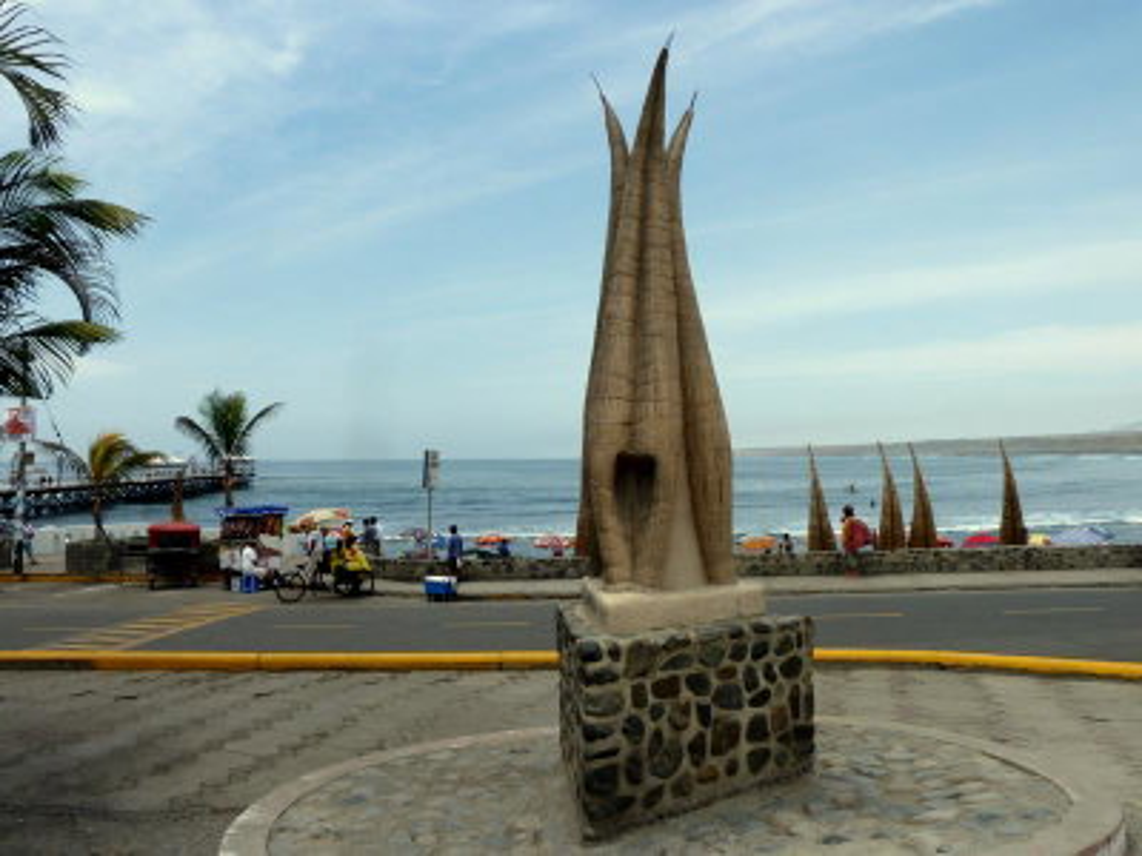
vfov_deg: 54.9
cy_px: 428
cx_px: 571
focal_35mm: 25
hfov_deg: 69.4
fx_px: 825
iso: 80
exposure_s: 1/400
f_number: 5.6
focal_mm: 4.1
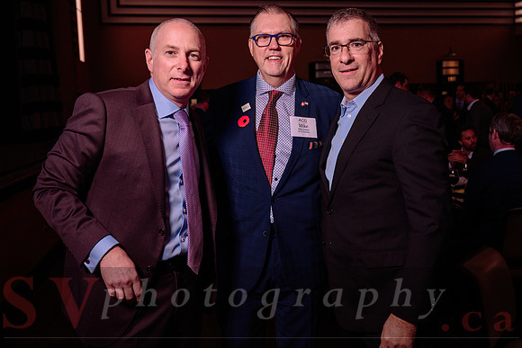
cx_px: 287
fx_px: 526
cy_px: 157
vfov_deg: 36.6
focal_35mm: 36
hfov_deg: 52.7
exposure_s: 1/60
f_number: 3.5
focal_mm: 33
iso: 800
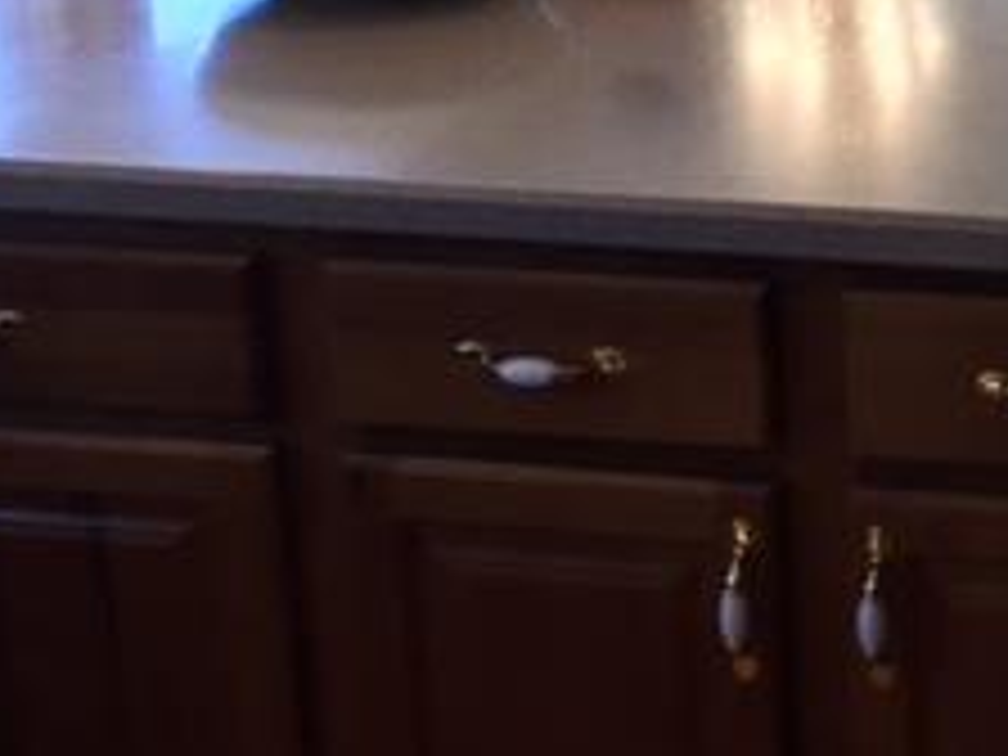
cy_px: -14
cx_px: 1238
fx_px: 2417
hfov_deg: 21.7
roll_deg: +0.6
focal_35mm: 83
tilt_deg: -16.6
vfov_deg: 17.3
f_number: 2.2
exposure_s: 1/60
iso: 40
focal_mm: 4.15
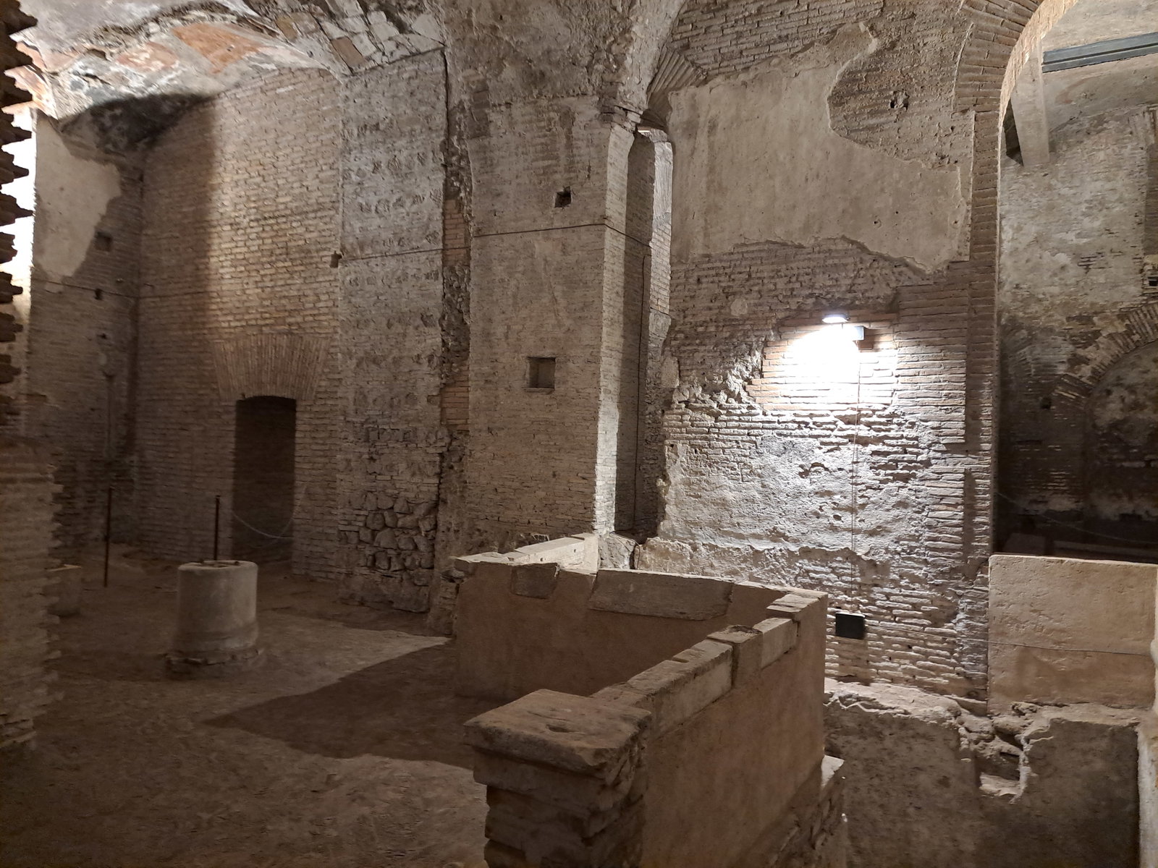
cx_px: 579
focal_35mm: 24
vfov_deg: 56.8
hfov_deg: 71.6
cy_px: 434
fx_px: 803
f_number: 1.8
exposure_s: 1/25
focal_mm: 5.23
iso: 320
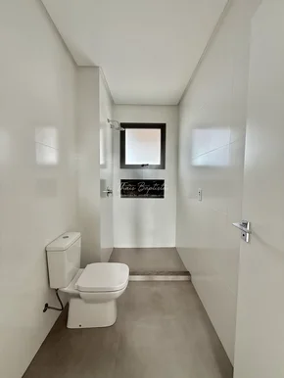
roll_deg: -0.7
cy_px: 189
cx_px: 142
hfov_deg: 85.7
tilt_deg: -3.5
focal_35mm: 14
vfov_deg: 102.0
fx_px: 153
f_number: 2.2
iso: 100
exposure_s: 1/99
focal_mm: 2.22
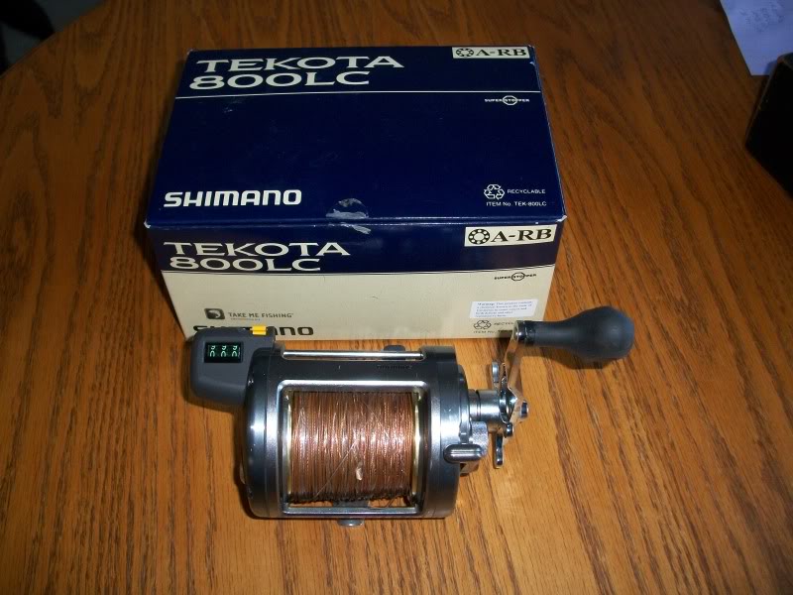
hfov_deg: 52.6
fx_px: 802
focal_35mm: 35
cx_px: 396
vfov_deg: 40.7
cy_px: 298
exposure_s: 1/125
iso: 200
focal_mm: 6.3
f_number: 3.1
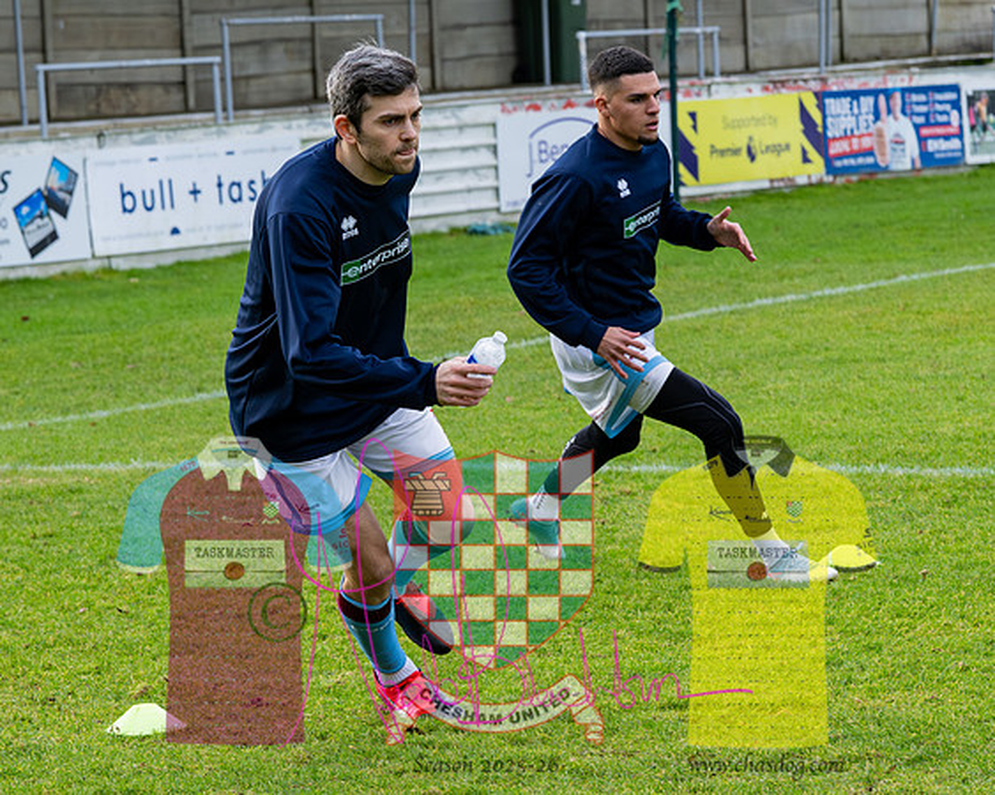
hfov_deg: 12.5
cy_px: 464
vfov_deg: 10.0
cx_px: 354
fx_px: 4535
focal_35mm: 154
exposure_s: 1/1250
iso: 1000
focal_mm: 70
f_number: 4.5
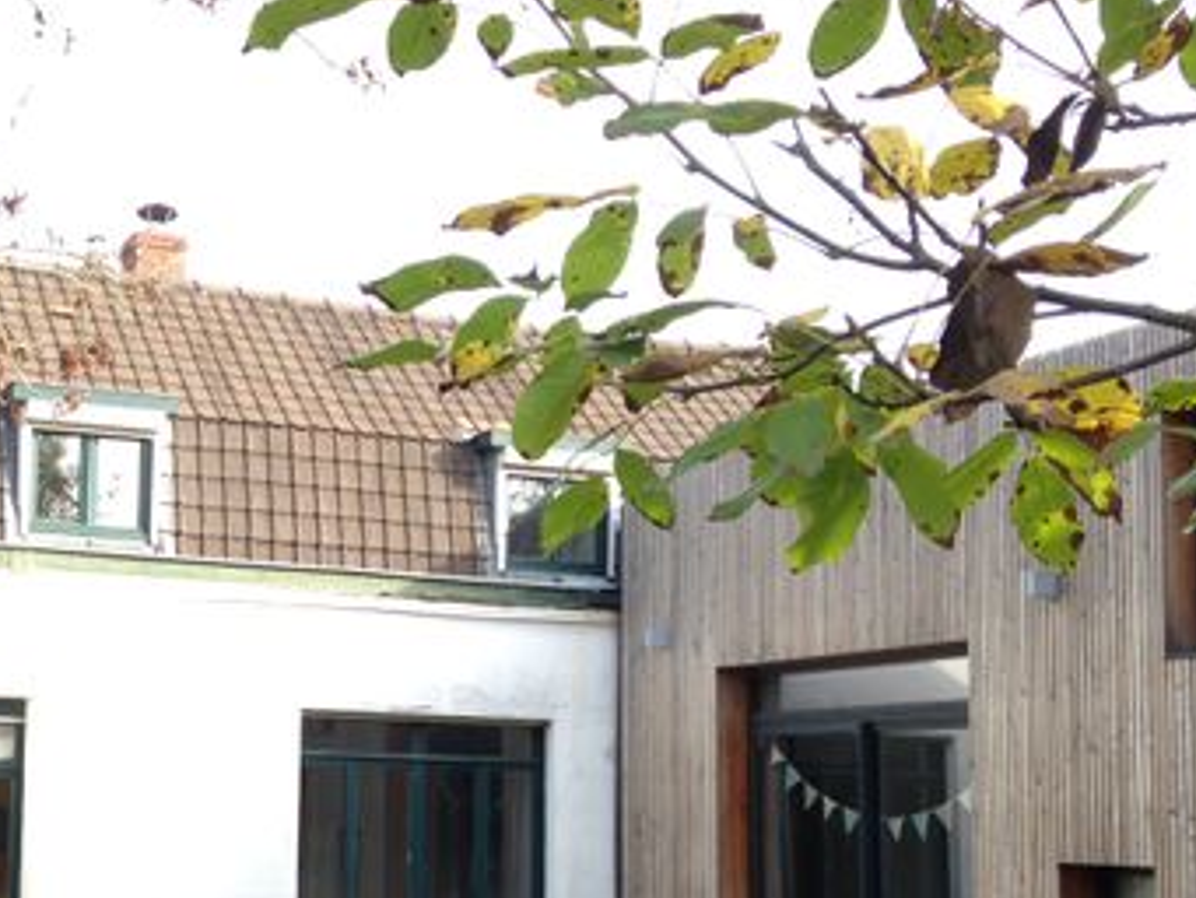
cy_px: 649
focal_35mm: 58
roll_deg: -0.7
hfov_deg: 32.5
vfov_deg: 25.0
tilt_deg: +4.0
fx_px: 2005
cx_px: 277
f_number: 2.4
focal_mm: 4.12
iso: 50
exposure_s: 1/152
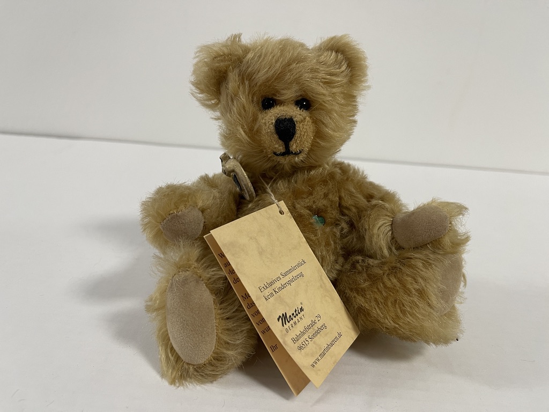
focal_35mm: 25
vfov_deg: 54.9
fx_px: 396
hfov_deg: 69.4
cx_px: 274
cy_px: 206
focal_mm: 5.1
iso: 100
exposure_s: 1/50
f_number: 1.6
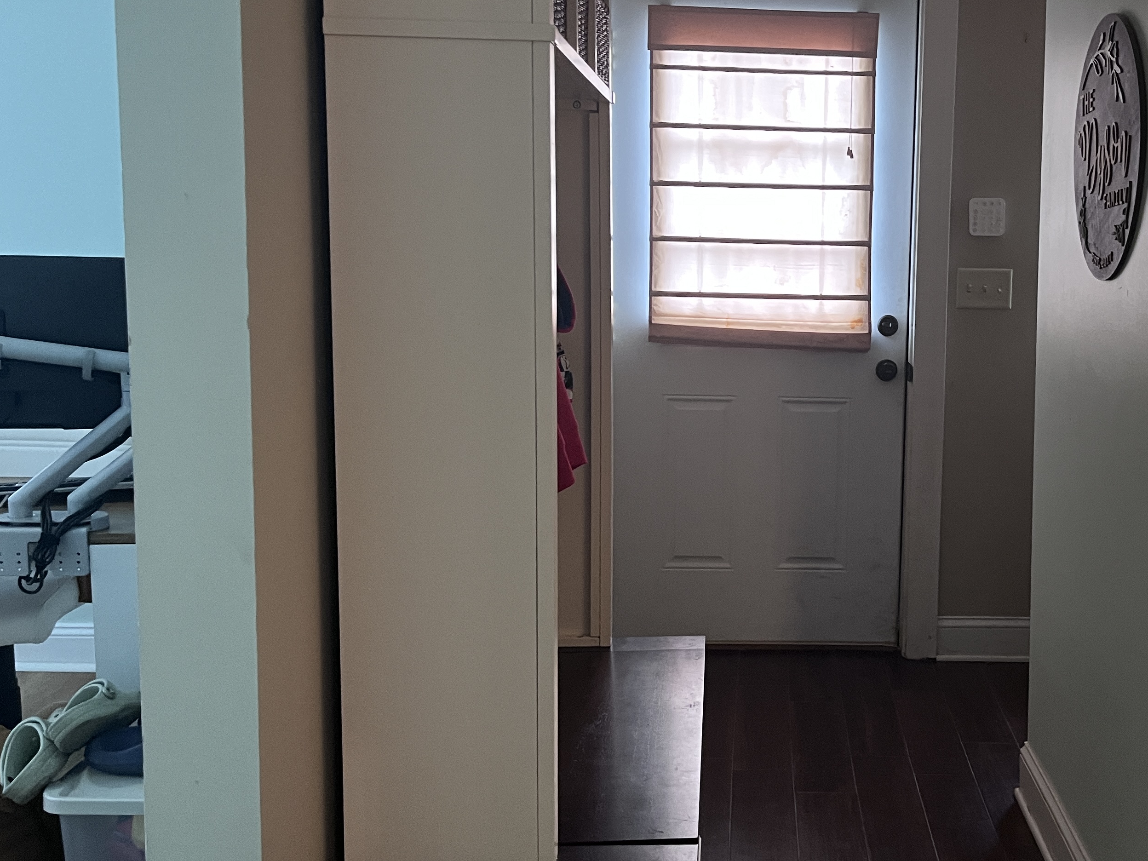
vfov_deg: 34.3
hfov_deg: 43.6
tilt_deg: -6.5
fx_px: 1393
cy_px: 393
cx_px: 841
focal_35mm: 42
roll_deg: -1.7
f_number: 1.6
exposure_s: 1/60
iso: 250
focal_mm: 5.1
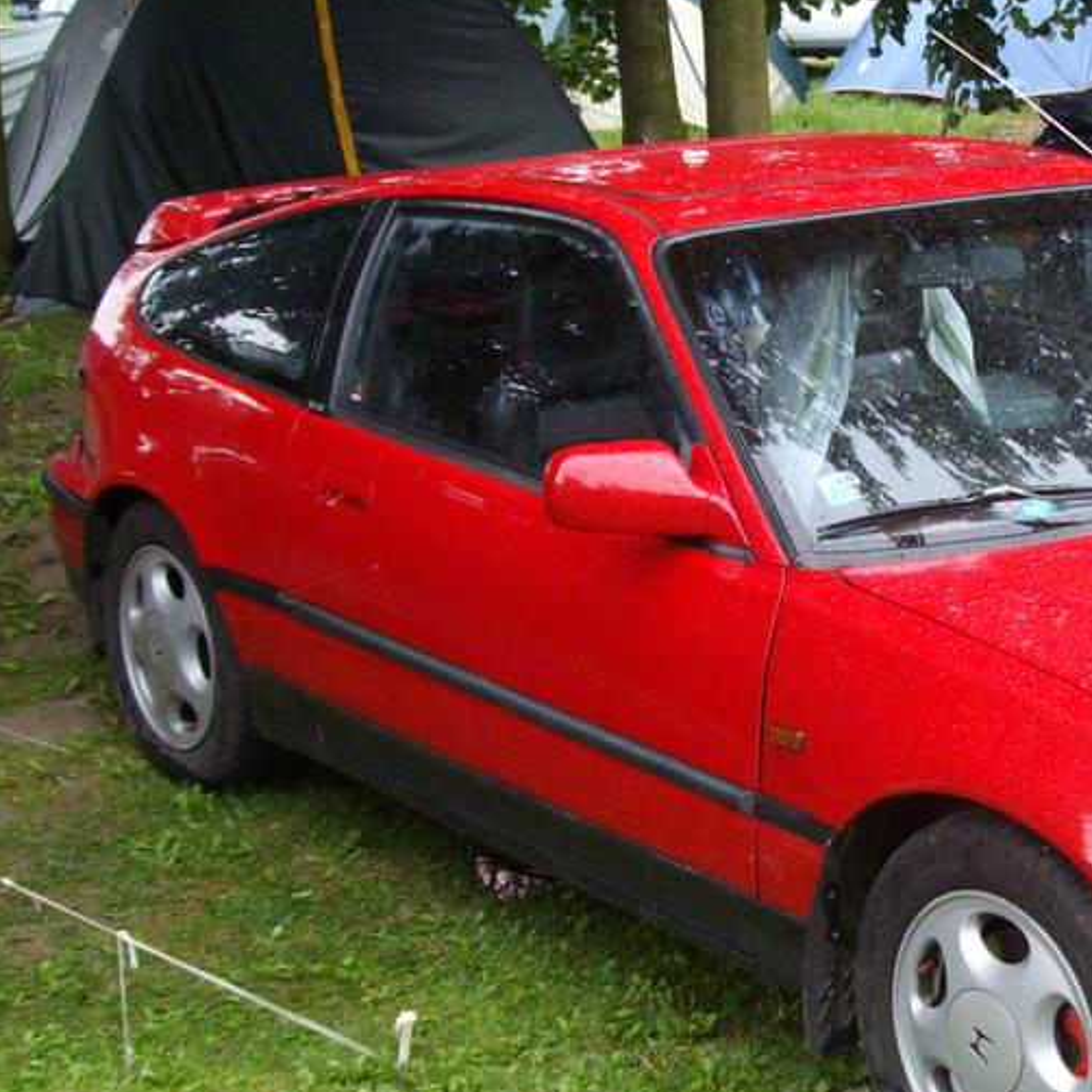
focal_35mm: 76
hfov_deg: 22.0
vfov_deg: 22.7
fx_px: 2712
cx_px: 1057
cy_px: 468
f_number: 2.7
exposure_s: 1/60
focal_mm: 6
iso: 160
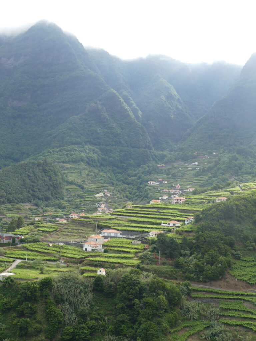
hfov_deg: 26.6
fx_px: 542
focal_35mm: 55
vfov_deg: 34.9
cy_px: 170
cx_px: 128
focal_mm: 9.9
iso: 100
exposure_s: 1/250
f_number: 4
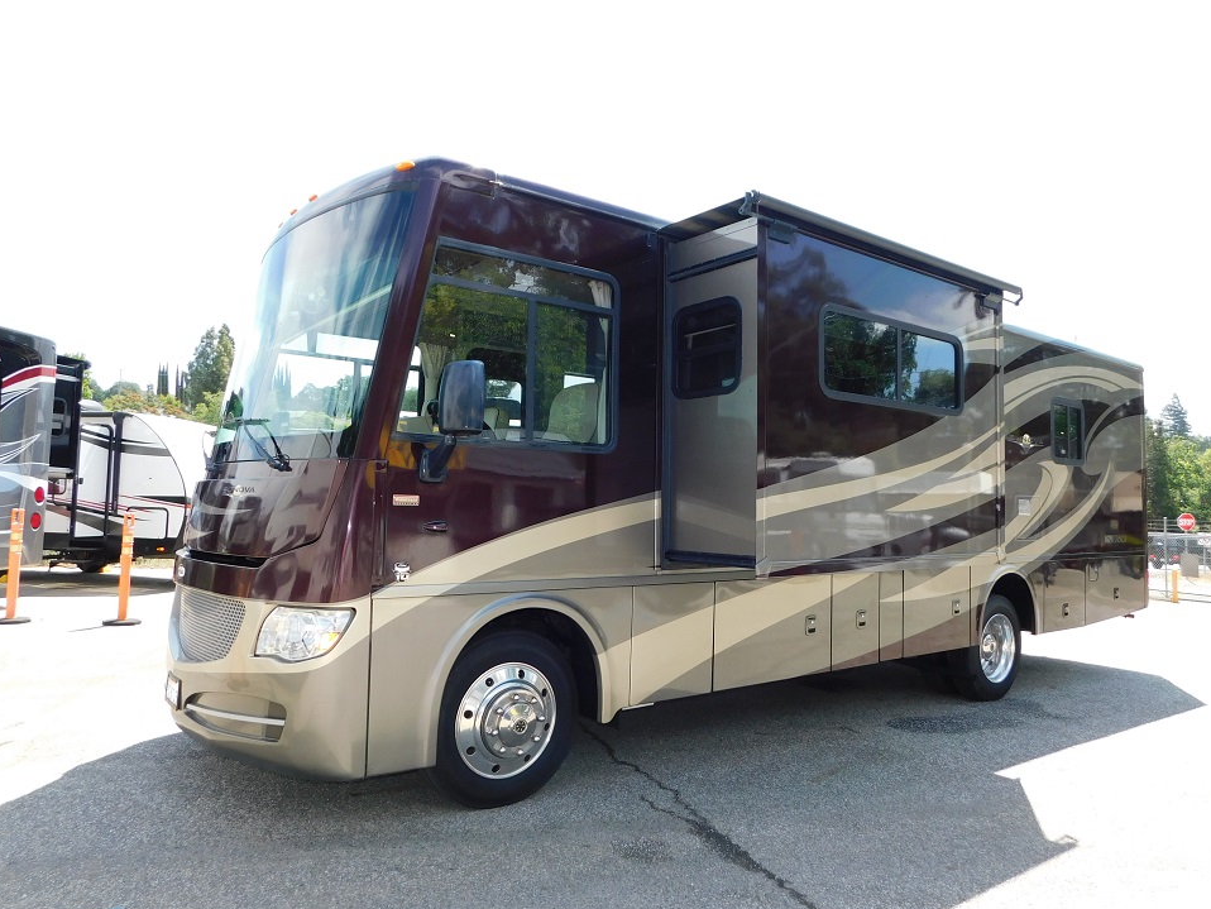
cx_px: 627
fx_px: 840
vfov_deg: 56.8
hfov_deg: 71.6
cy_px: 465
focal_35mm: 24
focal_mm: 4
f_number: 3
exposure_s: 1/500
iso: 125
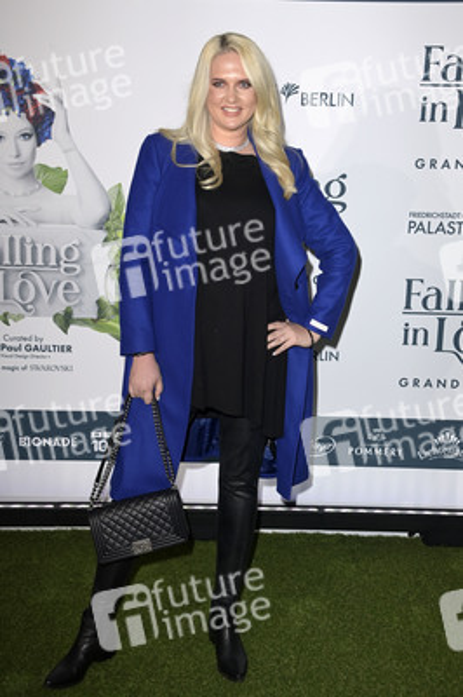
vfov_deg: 41.1
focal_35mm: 48
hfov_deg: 28.0
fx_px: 928
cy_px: 348
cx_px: 232
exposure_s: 1/250
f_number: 5.6
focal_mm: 48
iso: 640
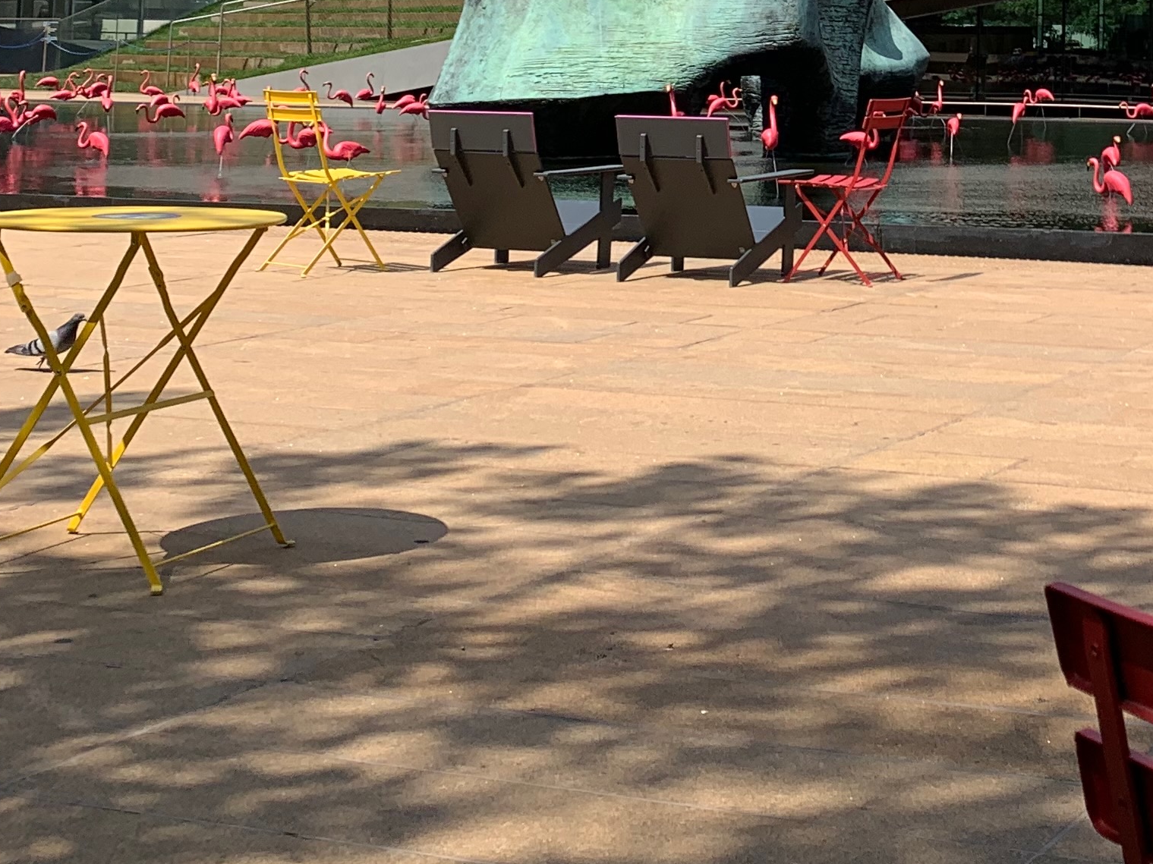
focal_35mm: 69
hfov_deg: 26.7
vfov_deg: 20.0
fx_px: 2298
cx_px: 1142
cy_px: -161
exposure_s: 1/2681
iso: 25
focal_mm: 4.25
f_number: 1.8
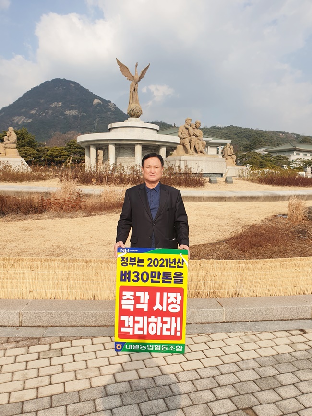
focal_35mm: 26
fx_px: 313
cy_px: 208
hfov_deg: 53.1
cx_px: 156
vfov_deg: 67.3
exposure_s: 1/1513
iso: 50
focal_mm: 4.3
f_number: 2.4
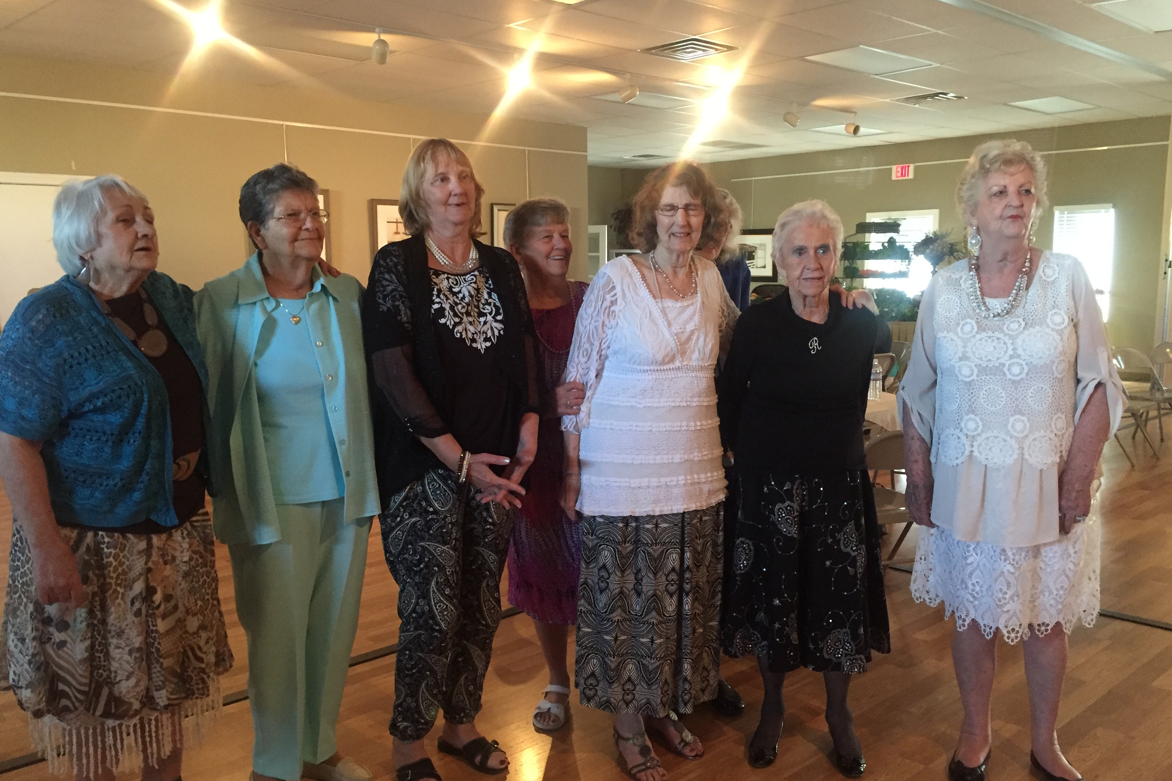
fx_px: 1009
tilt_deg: -7.4
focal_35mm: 31
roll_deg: +0.4
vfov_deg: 42.3
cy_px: 418
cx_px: 589
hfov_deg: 60.3
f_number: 2.2
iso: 250
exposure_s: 1/20
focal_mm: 4.15
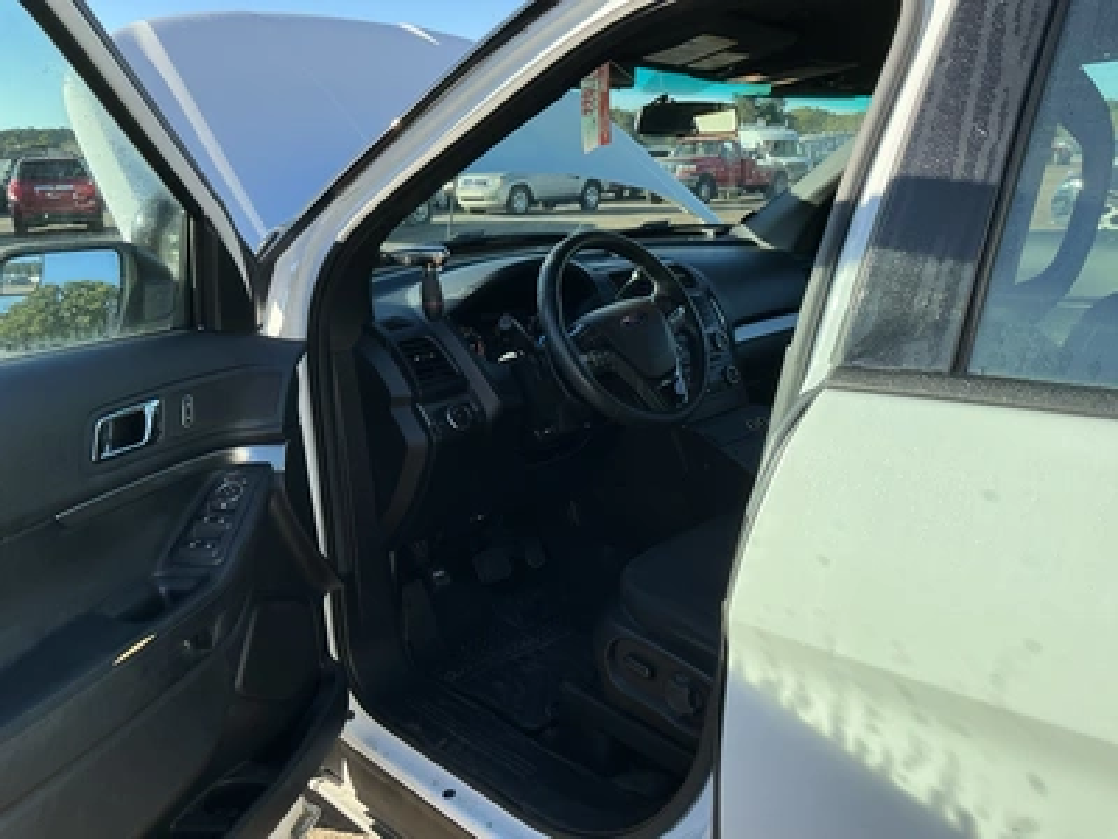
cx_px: 559
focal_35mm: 28
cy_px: 420
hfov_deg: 63.4
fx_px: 904
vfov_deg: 49.7
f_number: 1.8
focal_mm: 3
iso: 25
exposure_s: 1/529
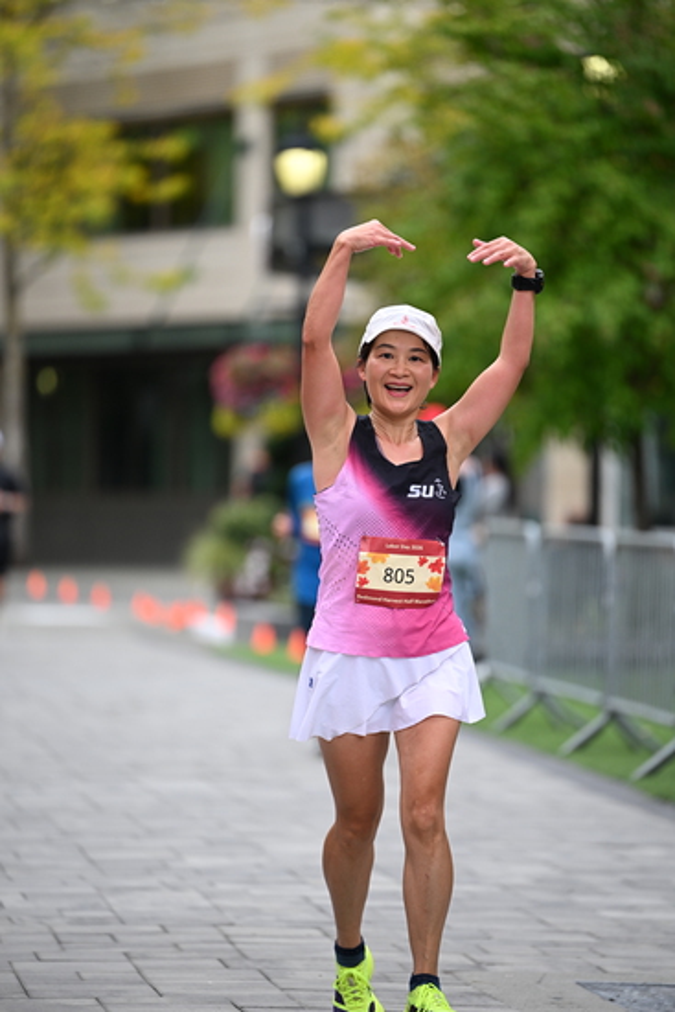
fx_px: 5621
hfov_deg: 6.9
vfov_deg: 10.3
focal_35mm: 200
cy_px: 506
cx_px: 338
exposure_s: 1/2000
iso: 640
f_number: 2.8
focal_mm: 200
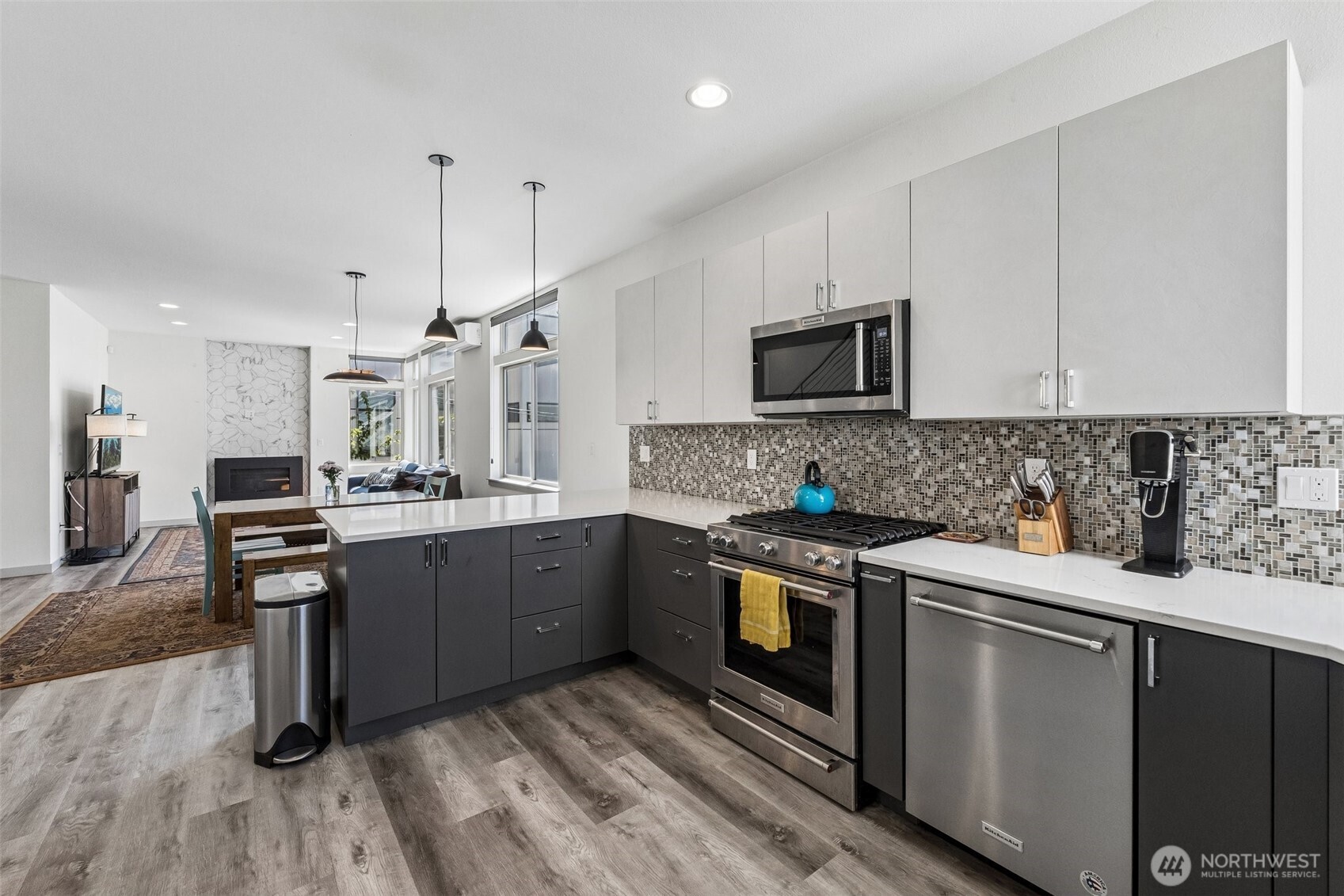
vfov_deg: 77.3
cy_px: 448
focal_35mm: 15
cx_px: 672
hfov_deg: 100.4
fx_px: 560
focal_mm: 10
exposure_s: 1/15
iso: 250
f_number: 9
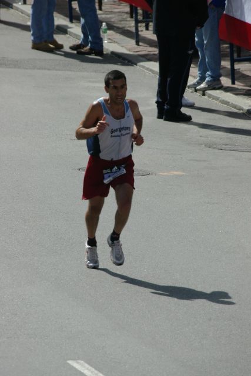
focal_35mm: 630
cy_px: 188
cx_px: 126
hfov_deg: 2.2
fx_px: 6585
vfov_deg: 3.3
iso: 400
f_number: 9
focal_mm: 420
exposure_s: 1/800
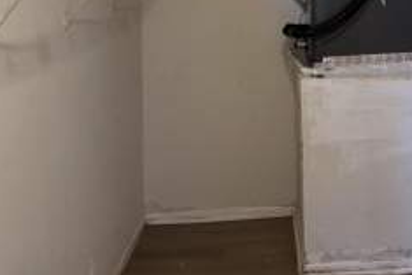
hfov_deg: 37.4
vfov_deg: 25.0
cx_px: 331
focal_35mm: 51
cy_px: -11
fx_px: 584
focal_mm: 6.76
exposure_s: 1/60
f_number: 1.78
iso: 250
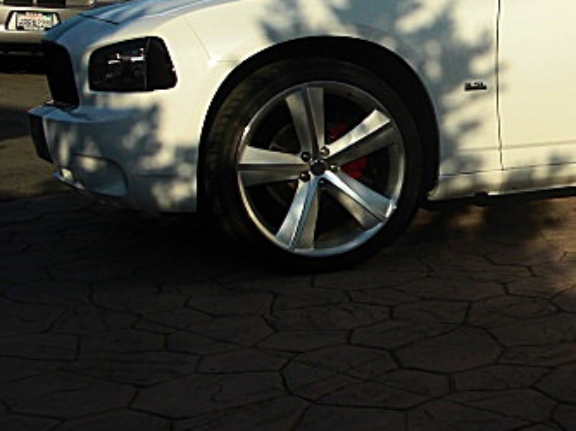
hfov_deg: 27.0
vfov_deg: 21.2
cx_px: 540
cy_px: 129
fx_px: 1147
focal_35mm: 69
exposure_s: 1/160
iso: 50
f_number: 7.9
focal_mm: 6.3
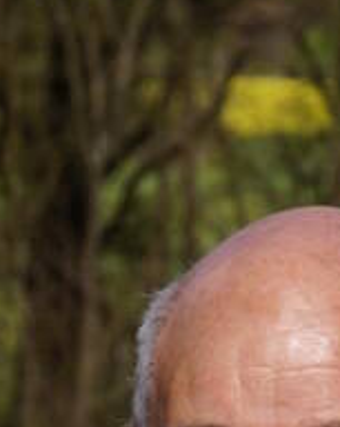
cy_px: 761
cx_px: 311
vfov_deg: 2.9
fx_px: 8347
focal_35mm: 662
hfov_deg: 2.3
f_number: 10
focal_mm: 100
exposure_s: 1/640
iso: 200
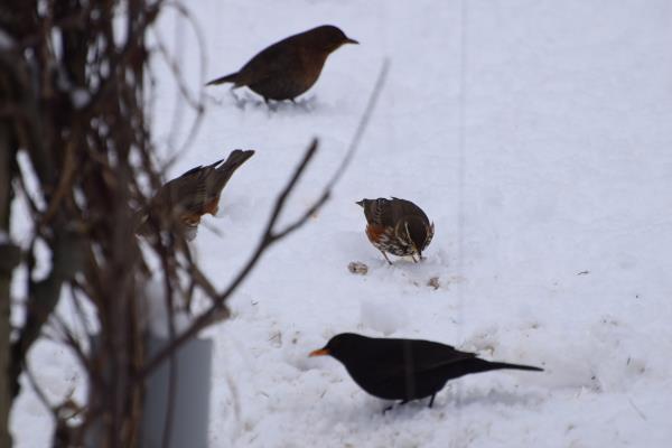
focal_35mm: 450
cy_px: 224
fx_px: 8399
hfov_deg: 4.6
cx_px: 336
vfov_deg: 3.1
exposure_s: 1/800
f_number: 7.1
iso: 200
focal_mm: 300
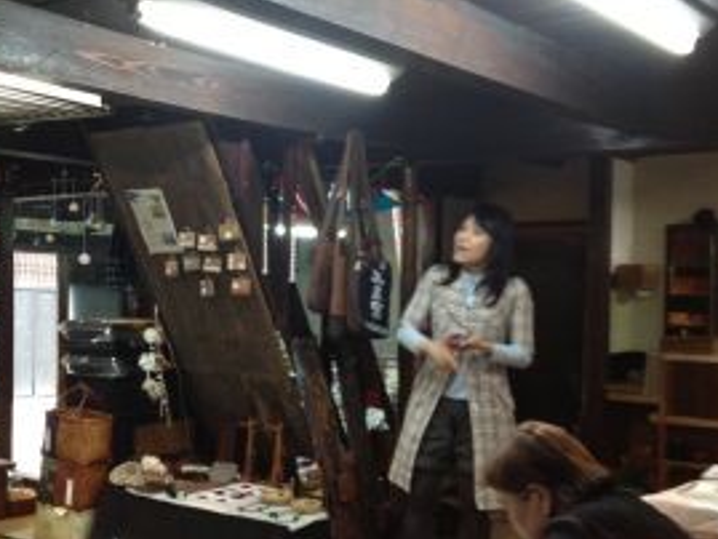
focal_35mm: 52
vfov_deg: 28.0
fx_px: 1079
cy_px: 304
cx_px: 240
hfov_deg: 36.4
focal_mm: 4.28
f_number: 2.4
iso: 160
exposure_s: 1/20
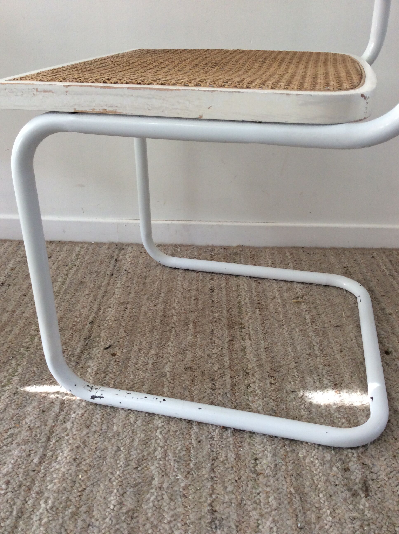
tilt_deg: -27.8
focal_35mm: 32
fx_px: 493
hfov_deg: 44.1
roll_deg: -0.1
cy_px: 267
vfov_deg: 56.9
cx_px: 200
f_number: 2.4
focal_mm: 3.3
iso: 50
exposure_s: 1/25
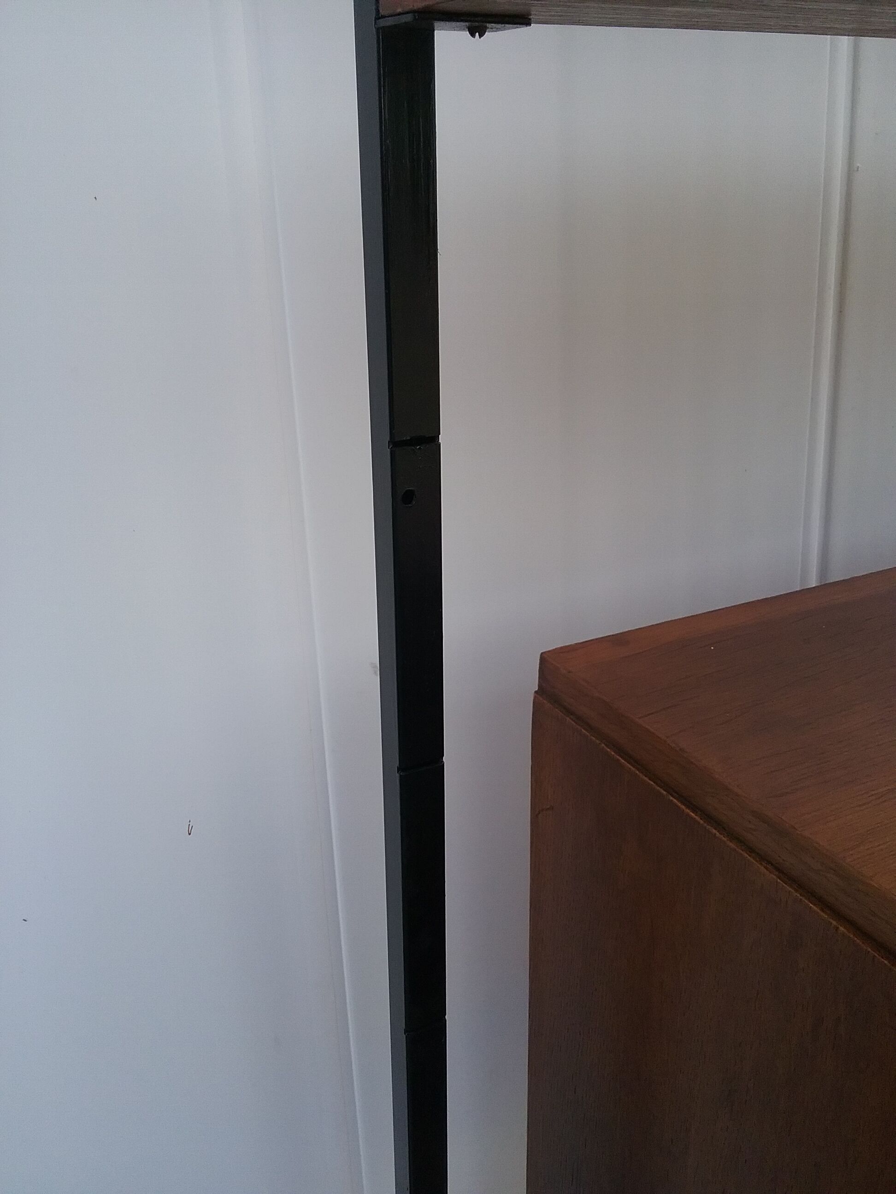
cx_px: 448
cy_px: 597
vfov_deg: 58.4
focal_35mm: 31
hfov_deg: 45.4
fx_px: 1070
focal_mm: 3.3
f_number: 2.2
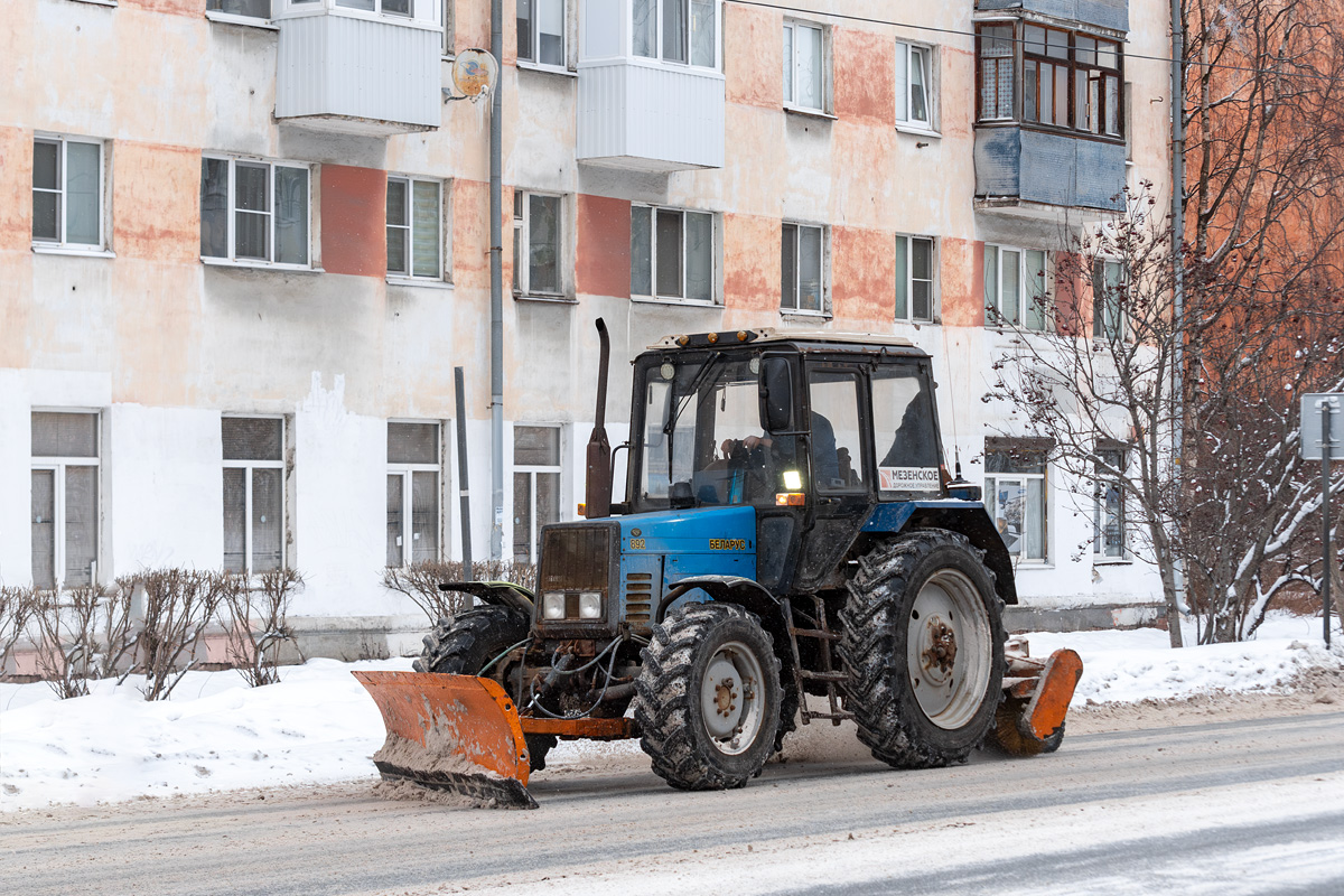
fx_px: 3061
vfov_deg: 16.7
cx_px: 672
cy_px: 448
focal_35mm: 82
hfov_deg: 24.8
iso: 2000
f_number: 7.1
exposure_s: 1/500
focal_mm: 82
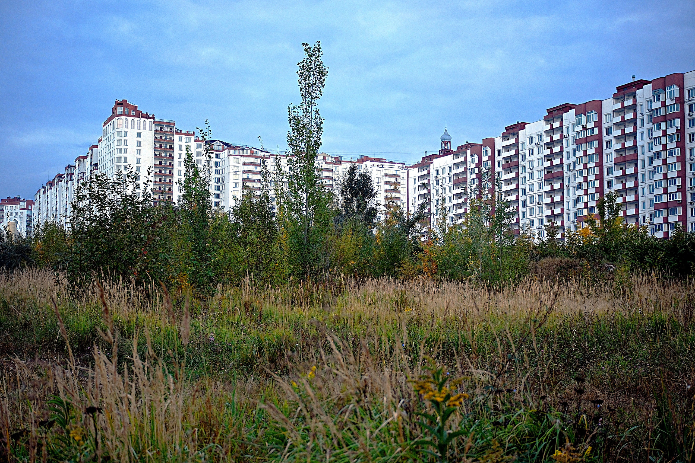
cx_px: 348
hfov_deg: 47.4
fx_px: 792
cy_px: 232
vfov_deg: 32.6
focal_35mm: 41
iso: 400
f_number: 3.2
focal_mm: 27
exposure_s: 1/320
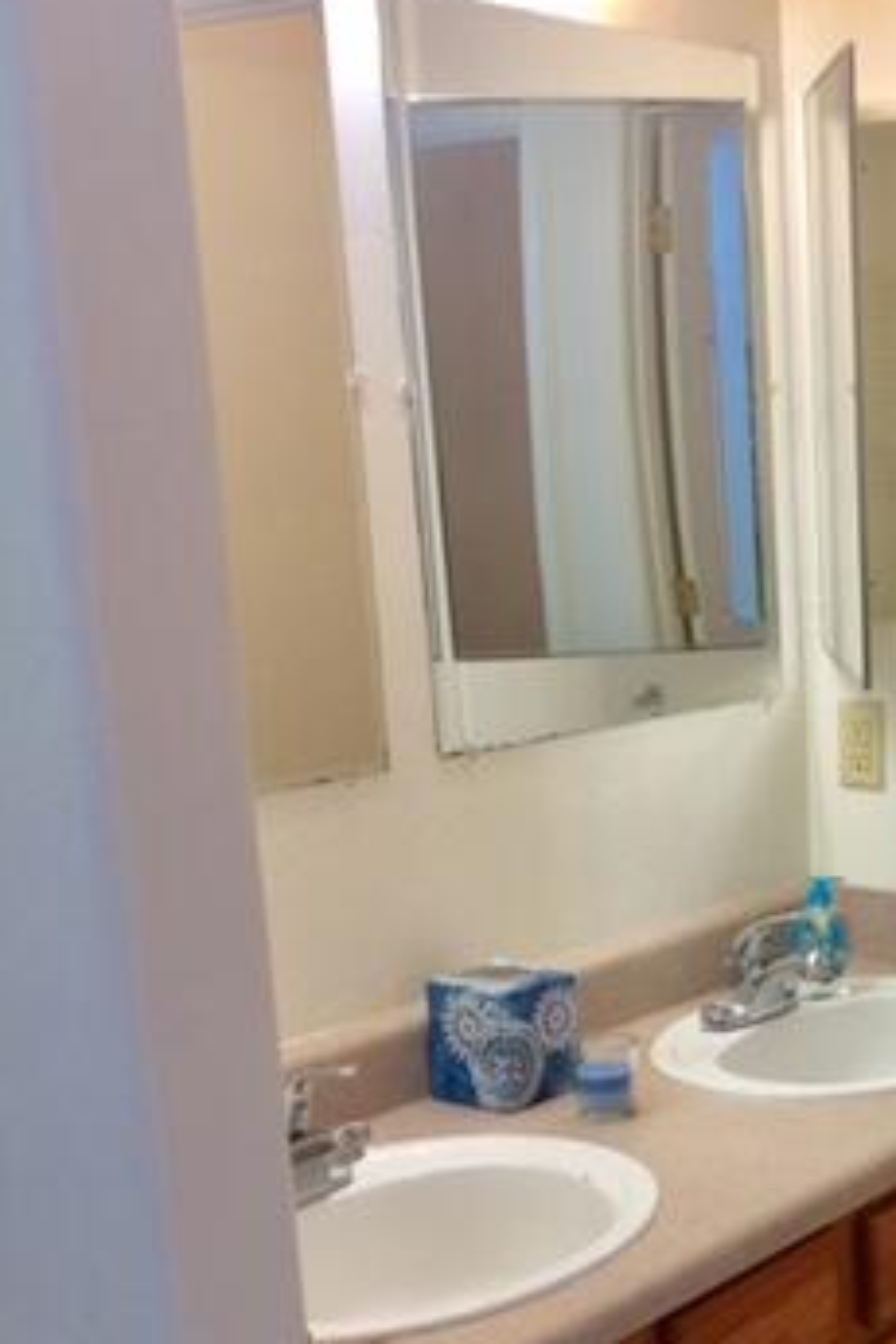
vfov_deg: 34.9
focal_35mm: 56
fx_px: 2091
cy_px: 1001
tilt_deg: -15.6
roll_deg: +2.2
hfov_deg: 23.0
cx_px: 931
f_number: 2.2
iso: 40
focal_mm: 4.15
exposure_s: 1/30
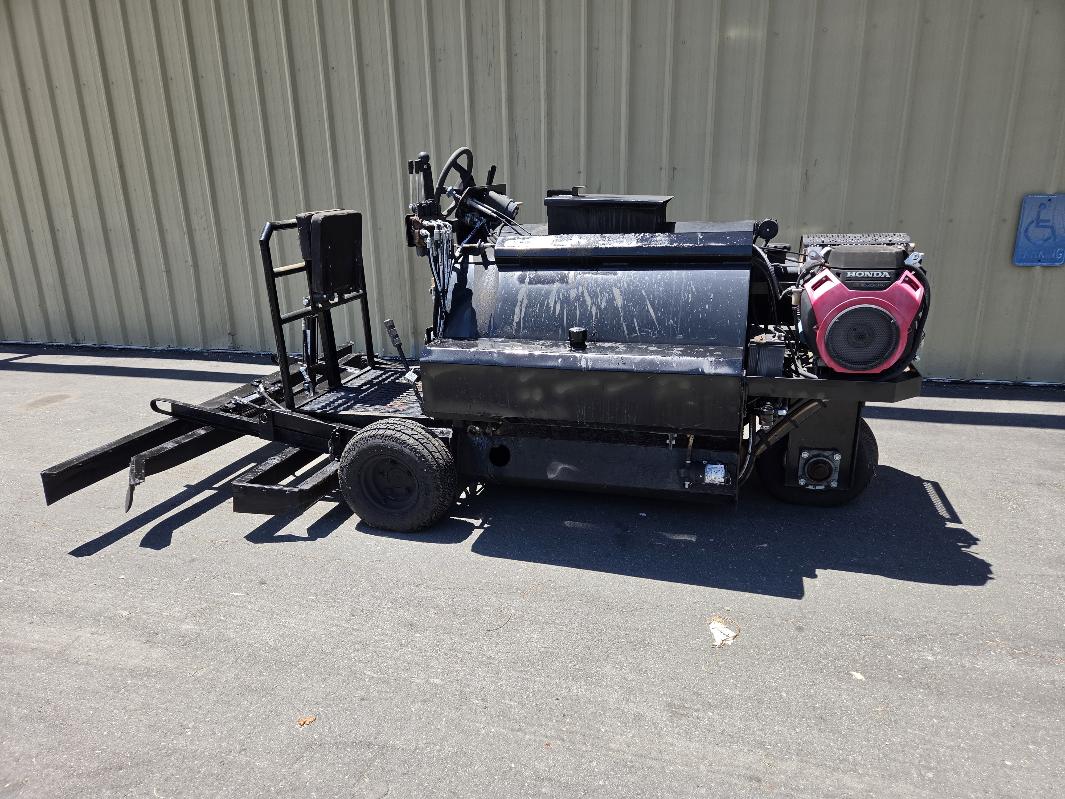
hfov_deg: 73.9
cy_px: 400
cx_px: 532
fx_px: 708
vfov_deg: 58.9
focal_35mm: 23
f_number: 1.8
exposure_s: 1/1804
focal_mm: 5.4
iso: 80
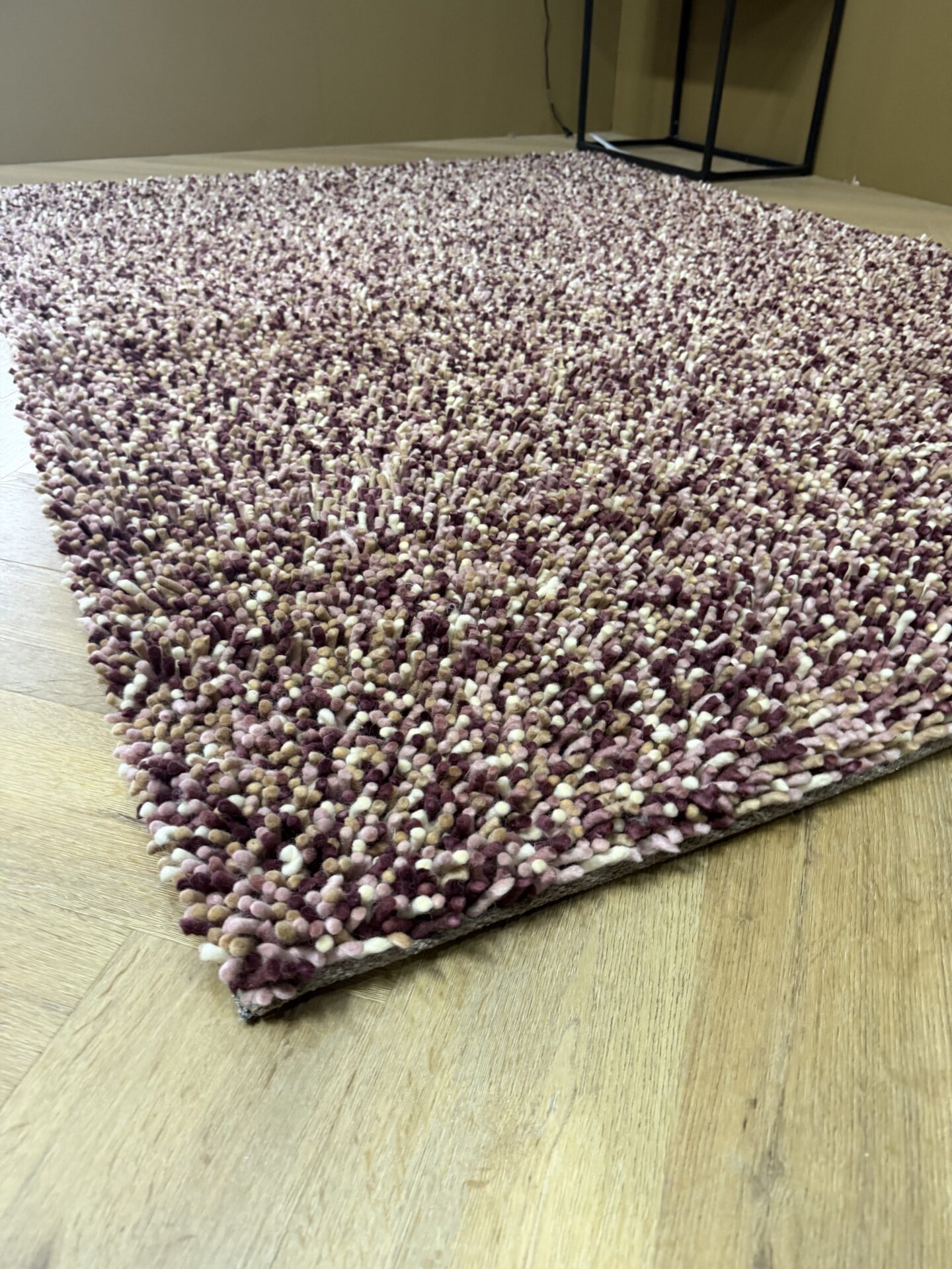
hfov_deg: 56.8
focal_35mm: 24
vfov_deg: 71.6
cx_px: 476
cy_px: 634
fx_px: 880
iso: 400
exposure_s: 1/50
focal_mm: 6.76
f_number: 1.78
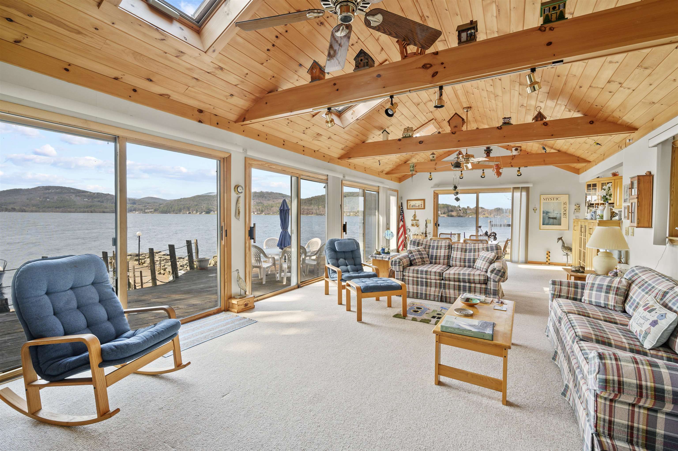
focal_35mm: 16
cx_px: 339
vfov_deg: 73.7
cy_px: 226
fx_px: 301
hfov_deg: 96.8
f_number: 9
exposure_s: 1/8
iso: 100
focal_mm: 16
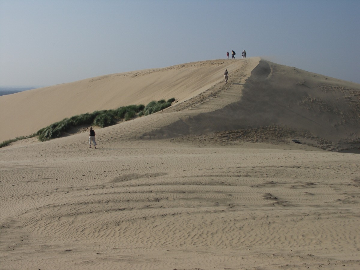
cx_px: 180
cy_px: 135
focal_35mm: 55
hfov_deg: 34.9
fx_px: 572
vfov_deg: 26.6
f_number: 5
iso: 100
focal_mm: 14.2
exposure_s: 1/1250
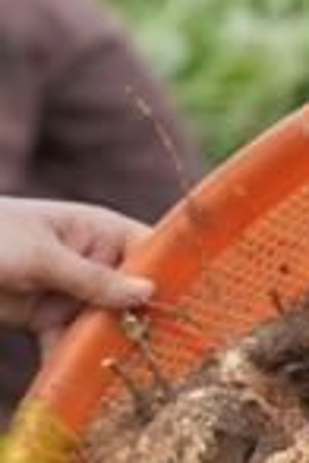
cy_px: 320
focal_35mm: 584
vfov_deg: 3.5
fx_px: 7518
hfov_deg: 2.4
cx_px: 167
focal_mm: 88
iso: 400
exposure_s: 1/1250
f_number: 4
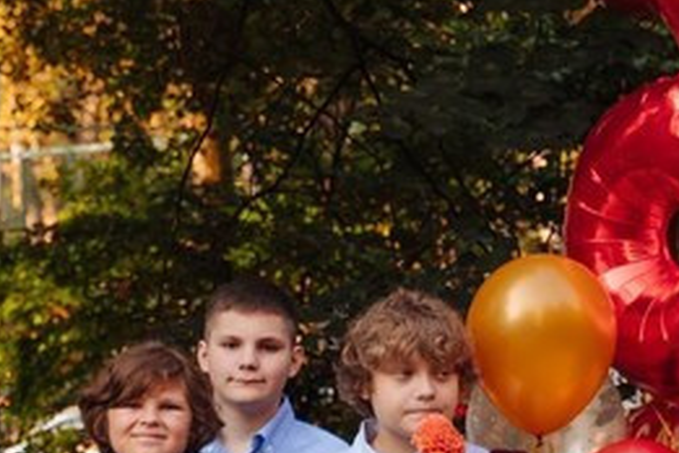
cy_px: 623
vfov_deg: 5.3
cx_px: -864
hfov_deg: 7.6
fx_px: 4828
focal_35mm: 256
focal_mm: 49
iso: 400
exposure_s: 1/500
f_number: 2.8
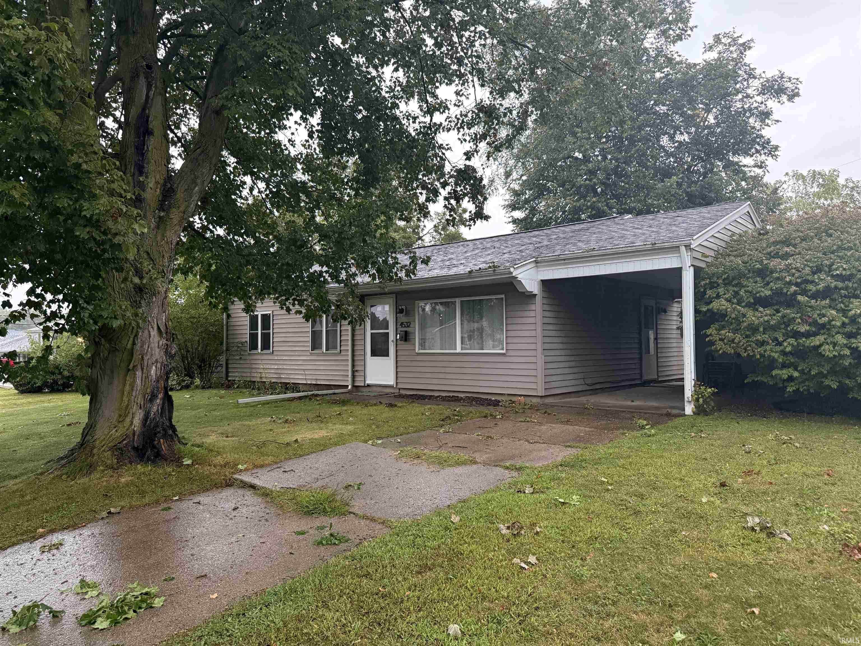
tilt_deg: +3.5
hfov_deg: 71.6
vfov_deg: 56.8
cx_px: 430
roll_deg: +0.5
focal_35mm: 24
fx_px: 597
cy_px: 323
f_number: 1.78
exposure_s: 1/60
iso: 640
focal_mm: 6.76
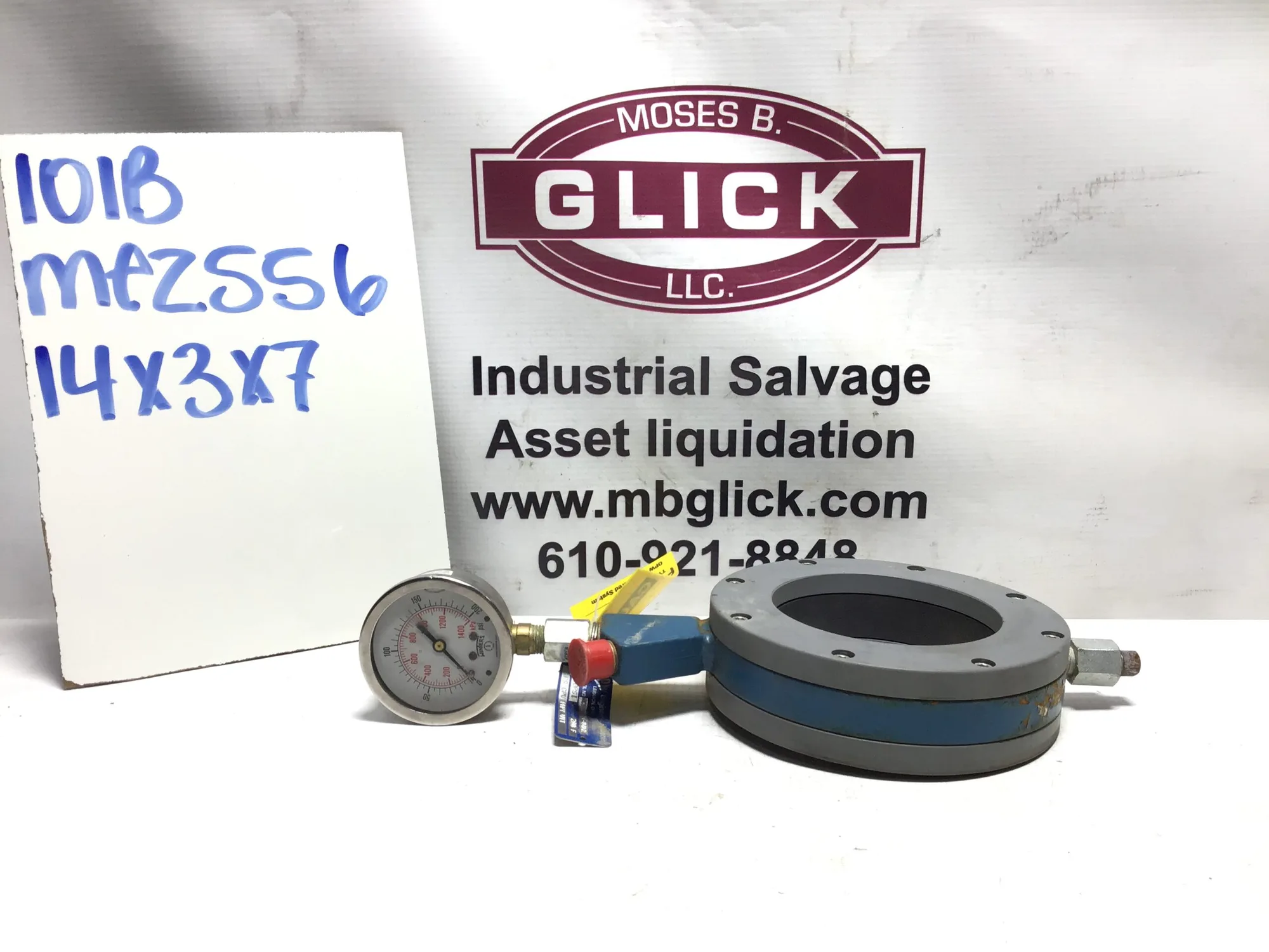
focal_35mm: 31
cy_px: 476
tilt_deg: -11.4
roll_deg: -0.5
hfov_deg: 58.4
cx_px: 634
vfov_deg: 45.4
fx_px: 1136
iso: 40
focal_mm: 3.3
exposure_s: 1/120
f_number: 2.4
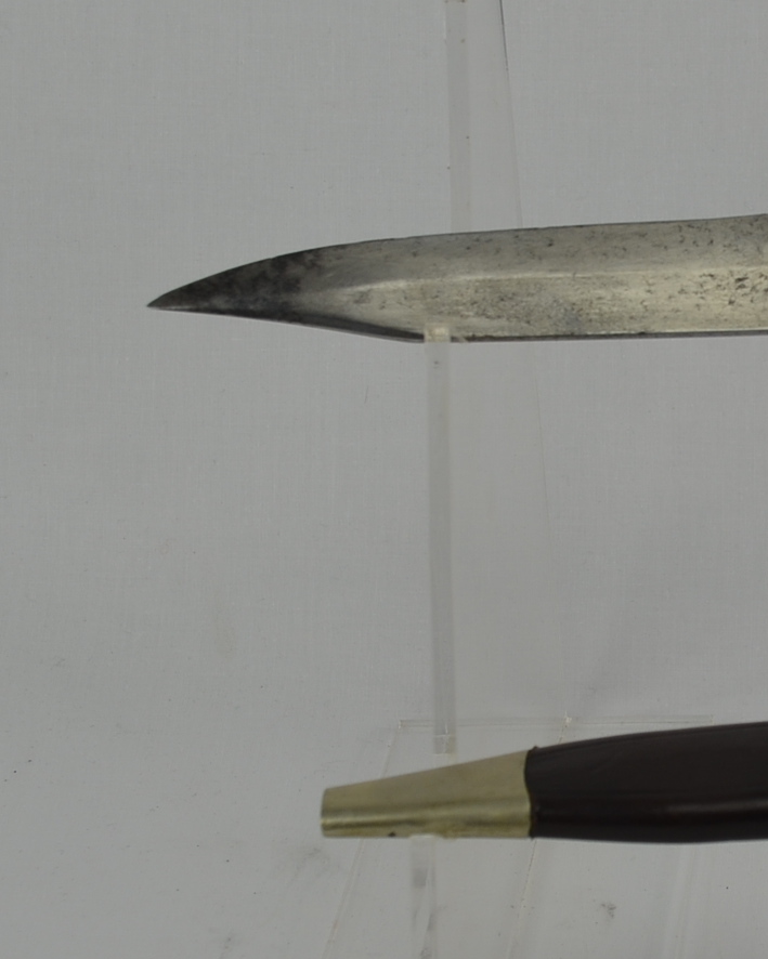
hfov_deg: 12.1
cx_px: 884
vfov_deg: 15.4
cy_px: 485
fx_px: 3551
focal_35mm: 125
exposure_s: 1/125
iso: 200
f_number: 5.6
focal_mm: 32
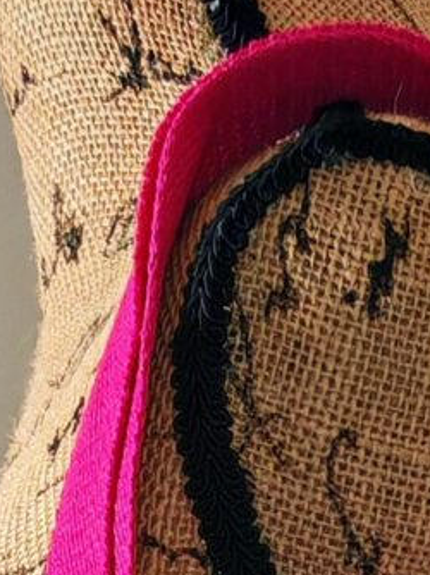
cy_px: 1797
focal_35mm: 207
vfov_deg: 8.0
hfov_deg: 7.1
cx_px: 504
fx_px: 3433
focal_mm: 6.67
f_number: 1.9
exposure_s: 1/33
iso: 640
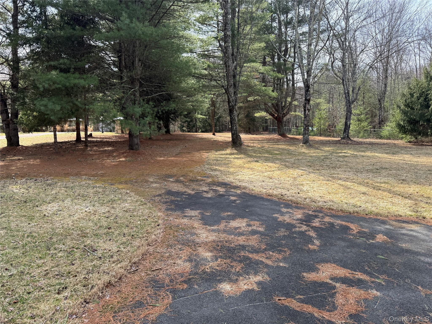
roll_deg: +0.3
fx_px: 300
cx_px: 216
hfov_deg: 71.6
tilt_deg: -7.4
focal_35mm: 24
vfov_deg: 56.8
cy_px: 162
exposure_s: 1/660
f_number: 1.78
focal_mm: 6.76
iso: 80
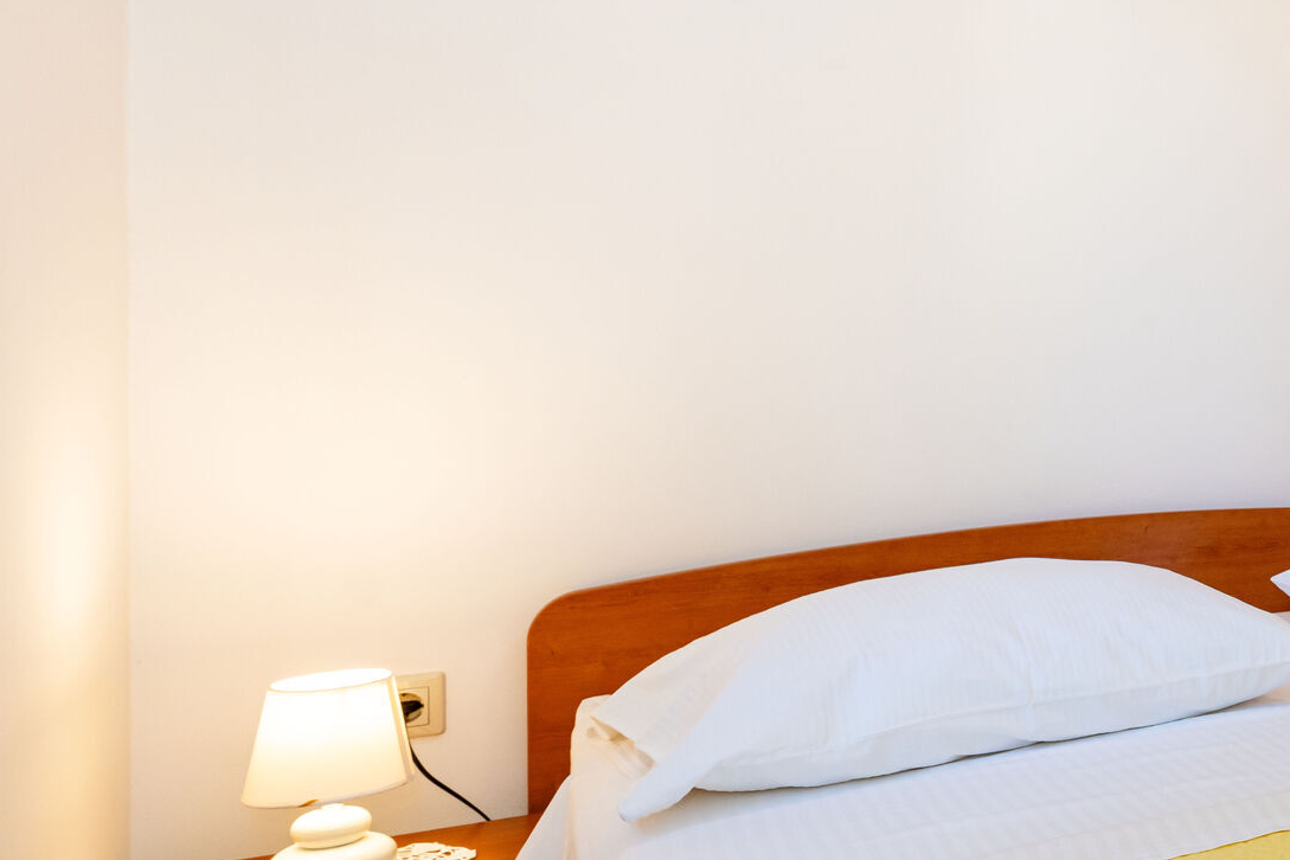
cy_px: 371
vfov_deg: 36.8
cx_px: 1538
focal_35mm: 36
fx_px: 1290
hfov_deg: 39.1
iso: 800
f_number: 7.1
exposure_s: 1/60
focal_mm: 14
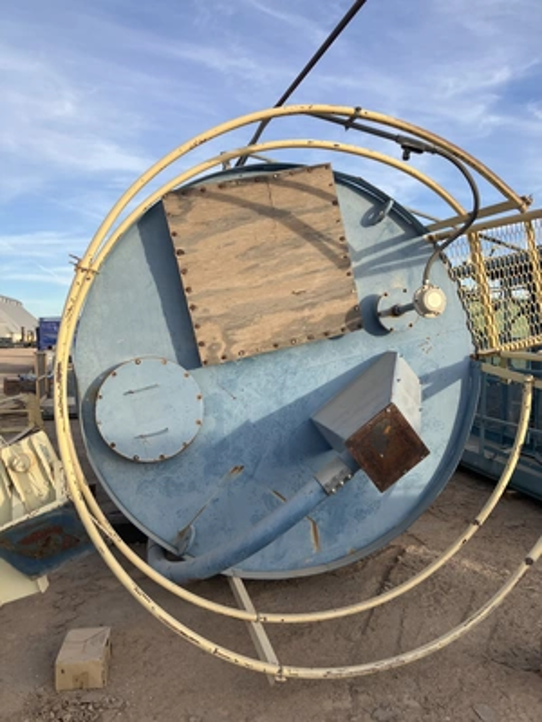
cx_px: 271
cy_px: 361
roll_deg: +1.4
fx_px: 585
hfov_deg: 49.7
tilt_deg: -0.1
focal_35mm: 28
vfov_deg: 63.4
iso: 32
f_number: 1.8
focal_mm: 3.99
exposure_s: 1/838
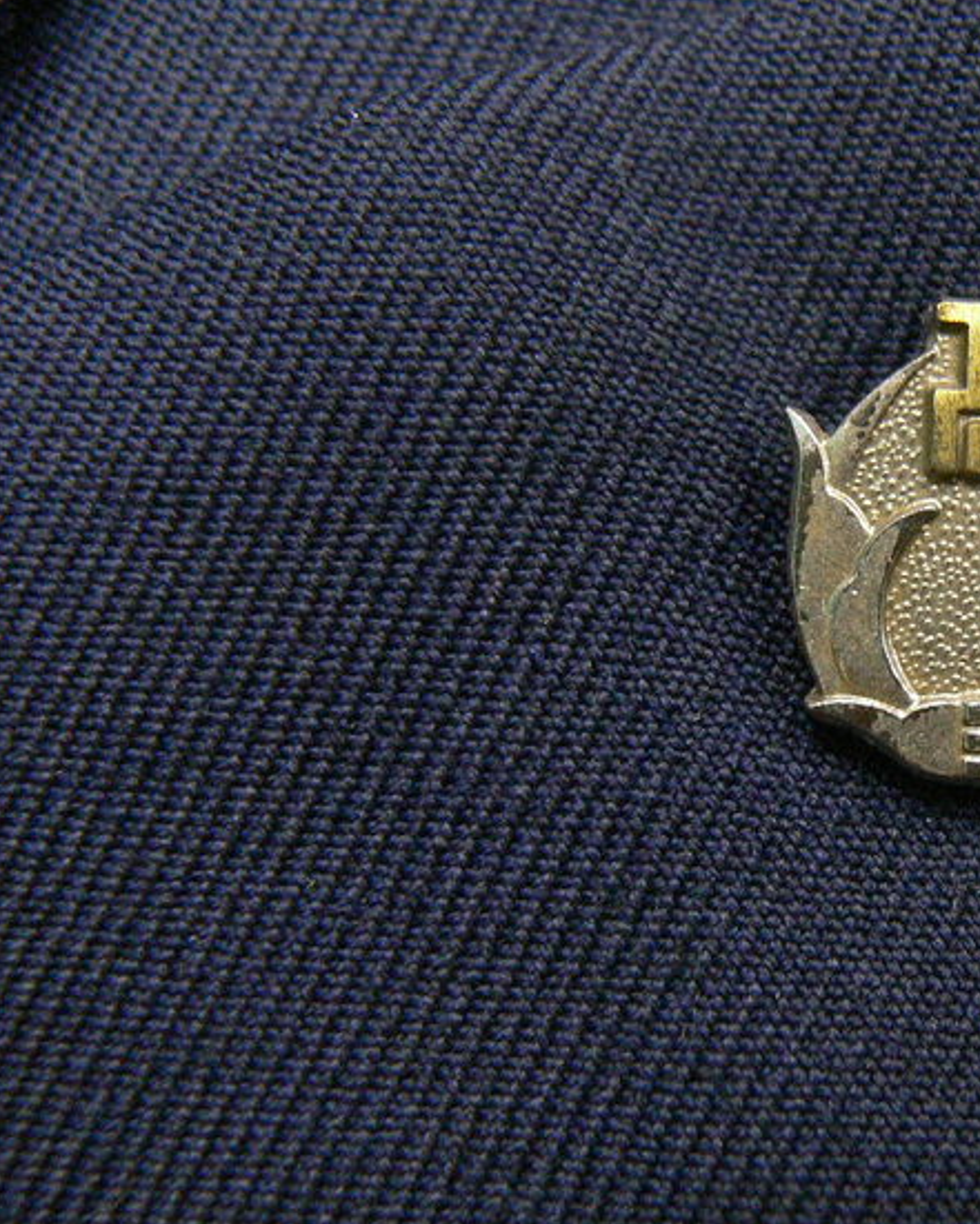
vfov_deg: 30.5
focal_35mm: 62
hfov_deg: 23.6
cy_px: 584
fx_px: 2247
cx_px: 982
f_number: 2.8
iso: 200
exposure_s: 1/8
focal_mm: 7.4
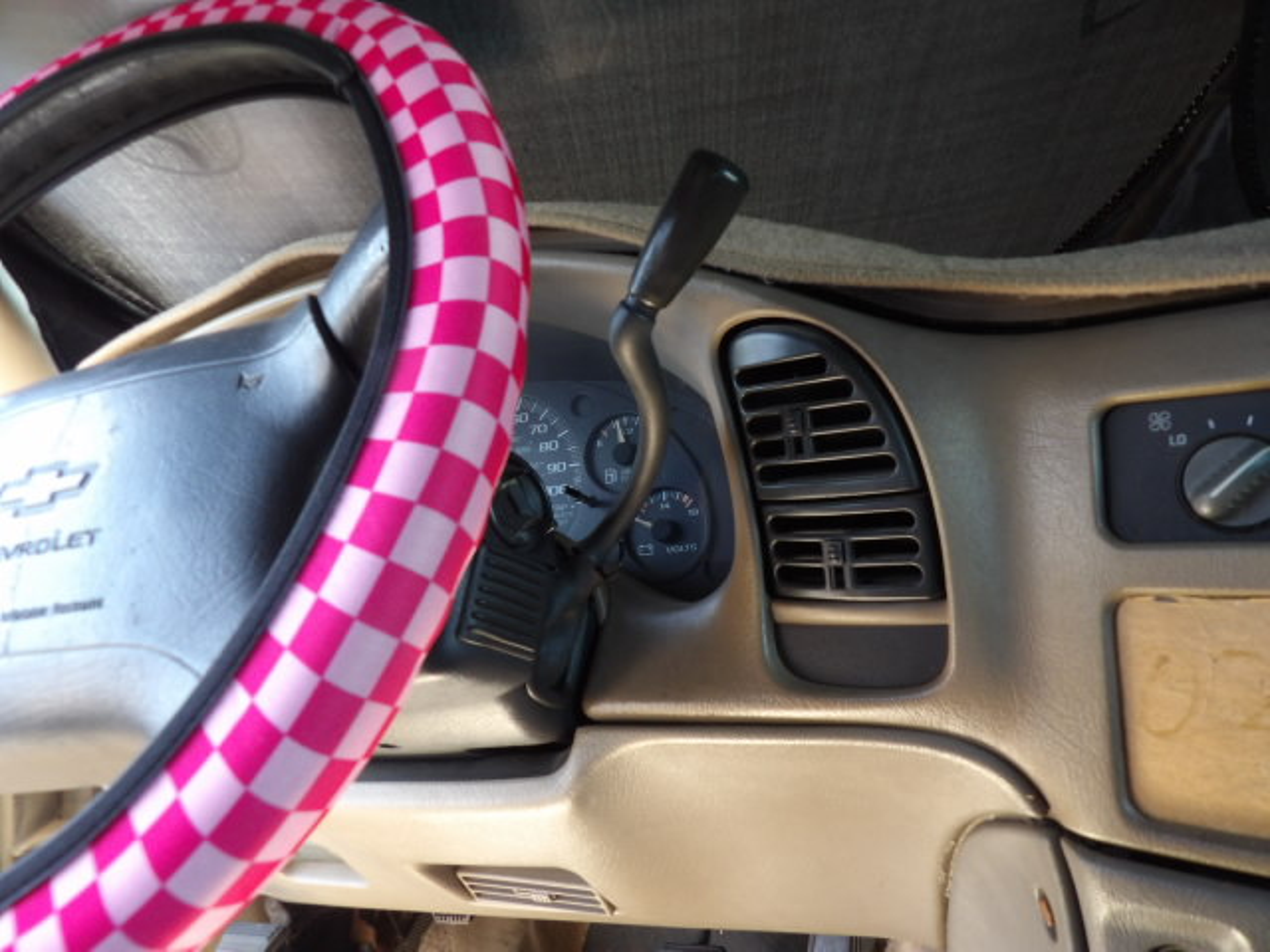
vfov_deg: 56.8
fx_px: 881
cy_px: 476
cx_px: 635
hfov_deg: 71.6
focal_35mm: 24
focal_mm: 4.3
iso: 134
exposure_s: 1/33
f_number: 3.2
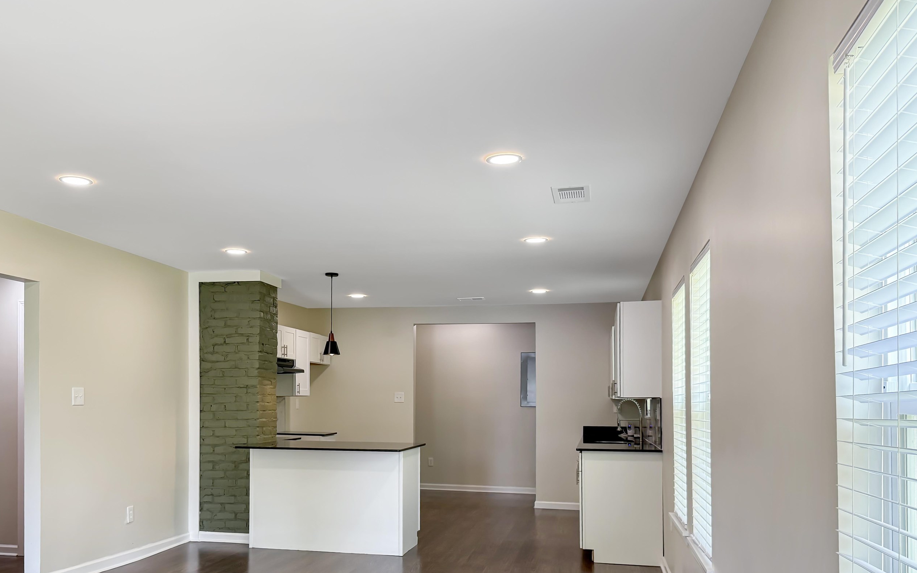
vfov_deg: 40.0
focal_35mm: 31
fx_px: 775
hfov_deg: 60.9
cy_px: 391
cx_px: 389
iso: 125
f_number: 1.78
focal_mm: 6.76
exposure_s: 1/121
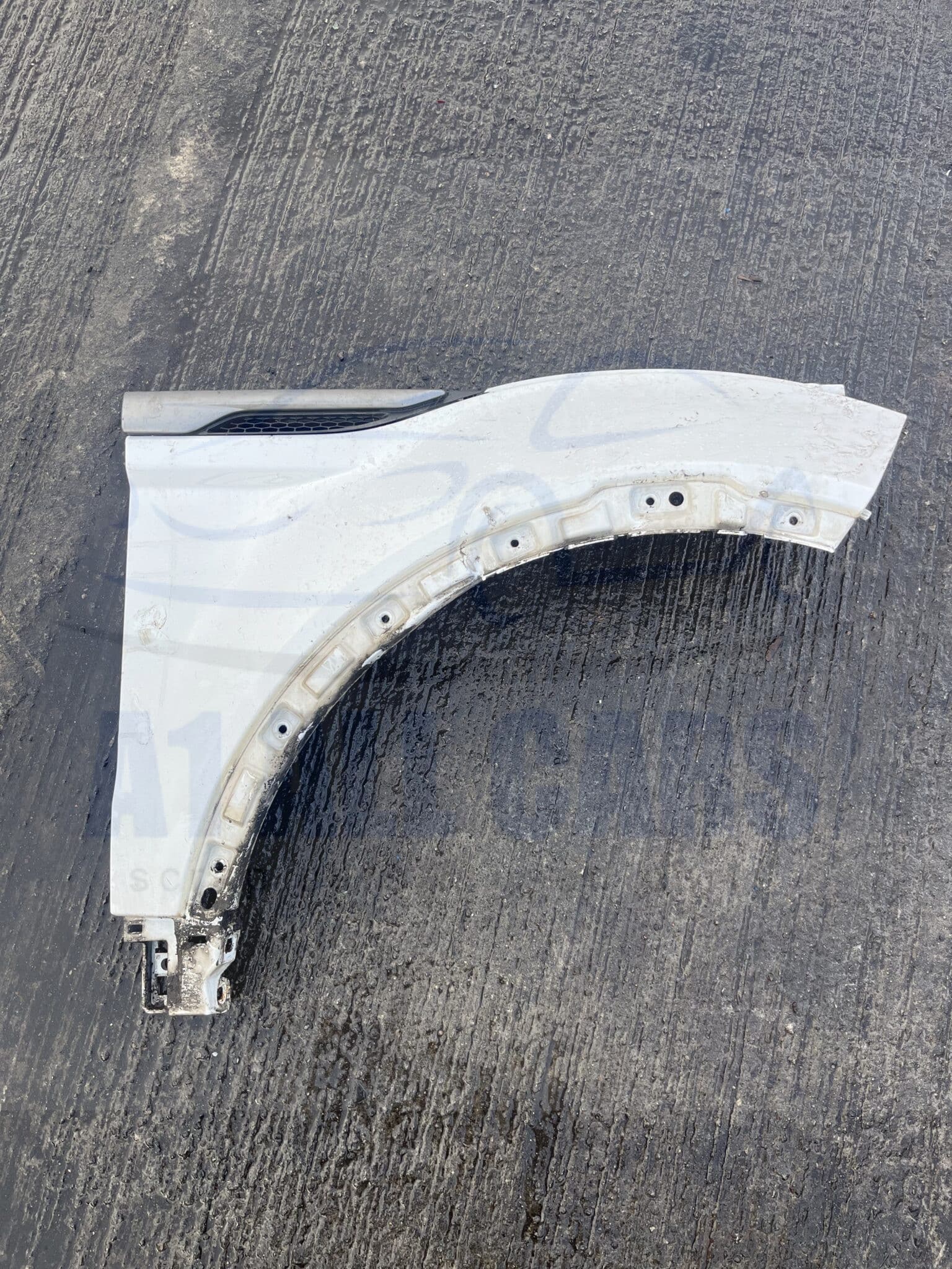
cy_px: 634
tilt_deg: -79.2
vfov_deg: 67.3
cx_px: 476
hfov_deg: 53.1
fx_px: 953
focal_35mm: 26
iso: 50
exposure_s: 1/611
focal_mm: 5.1
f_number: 1.6
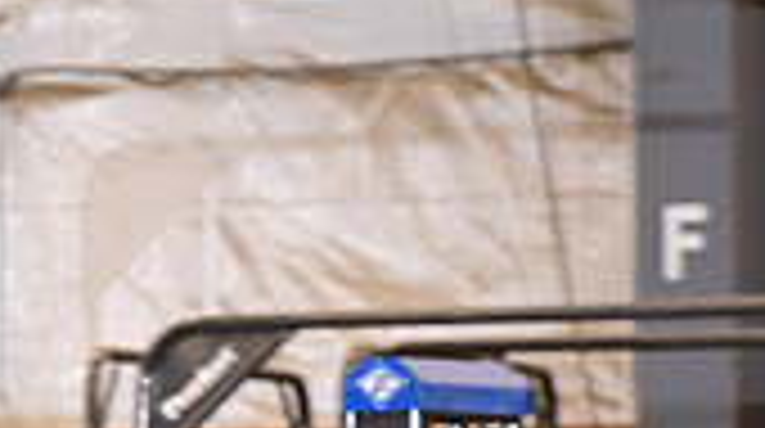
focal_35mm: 716
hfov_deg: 3.0
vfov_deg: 1.7
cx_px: -508
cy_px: 818
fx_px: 14501
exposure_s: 1/250
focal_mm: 200
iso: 1600
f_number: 3.5
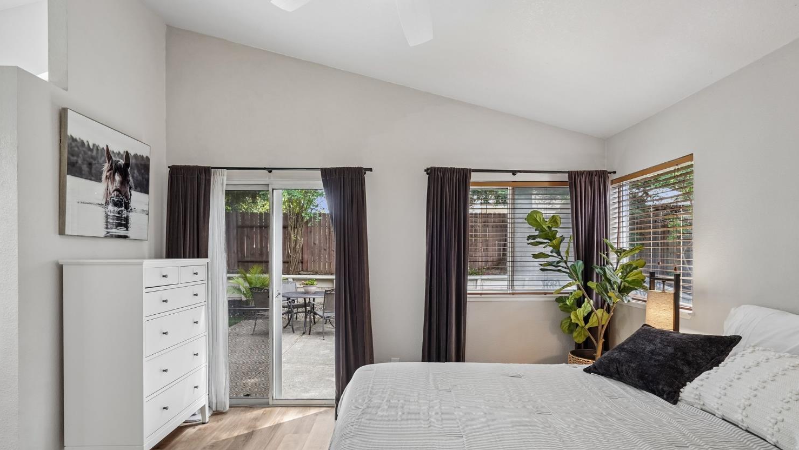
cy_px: 262
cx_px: 396
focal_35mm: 17
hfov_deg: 95.9
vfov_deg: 63.6
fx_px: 360
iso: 320
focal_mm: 16
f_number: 8
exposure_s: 1/10
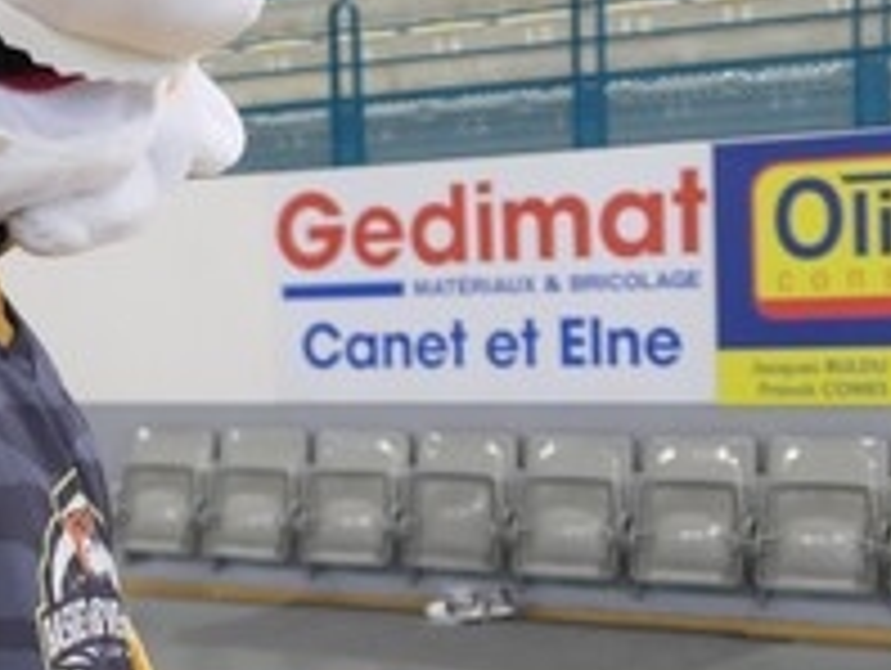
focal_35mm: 84
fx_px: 2165
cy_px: 423
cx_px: 22
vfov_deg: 17.6
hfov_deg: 22.5
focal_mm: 8.8
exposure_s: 1/125
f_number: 1.4
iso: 250
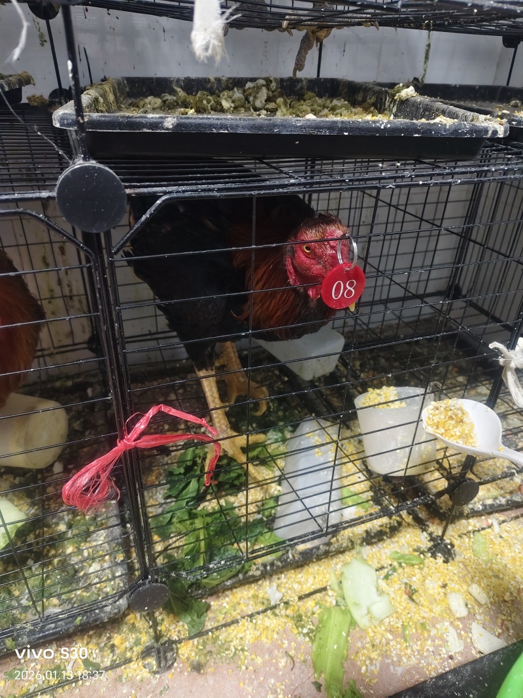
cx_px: 262
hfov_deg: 58.9
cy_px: 349
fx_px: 463
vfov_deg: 73.9
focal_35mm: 23
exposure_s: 1/50
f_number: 1.88
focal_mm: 5.56
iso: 1159
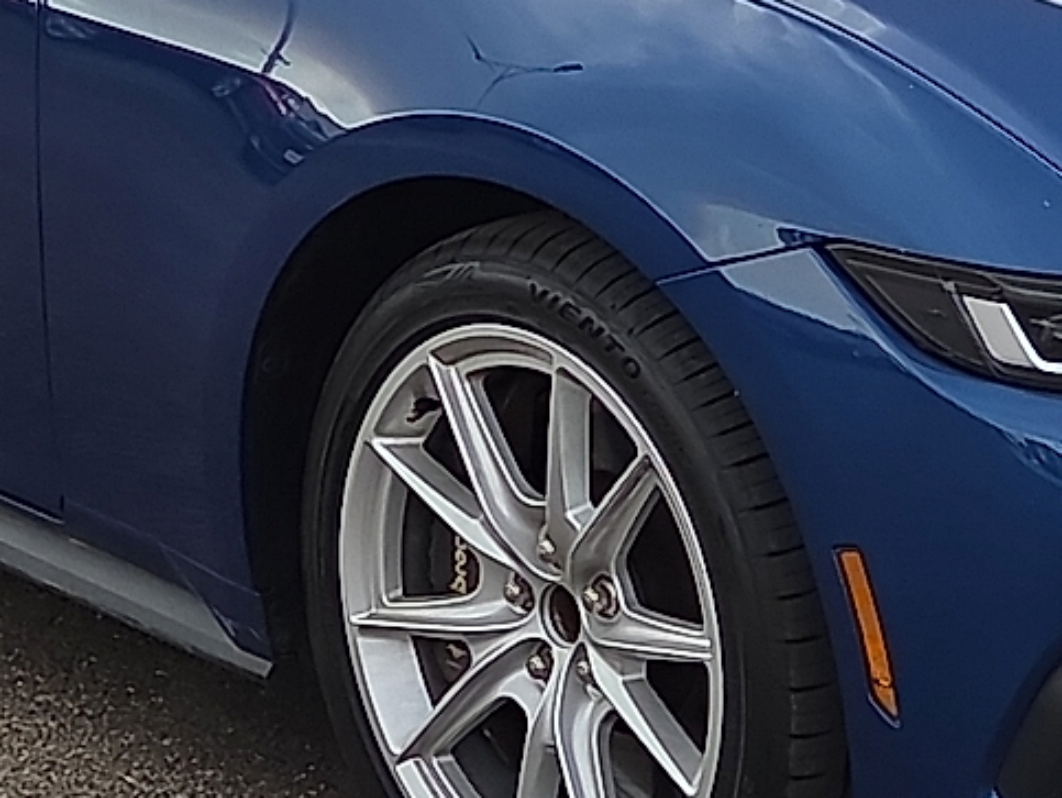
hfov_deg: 14.2
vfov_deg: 10.7
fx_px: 4268
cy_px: 198
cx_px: 671
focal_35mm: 139
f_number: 1.8
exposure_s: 1/455
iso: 25
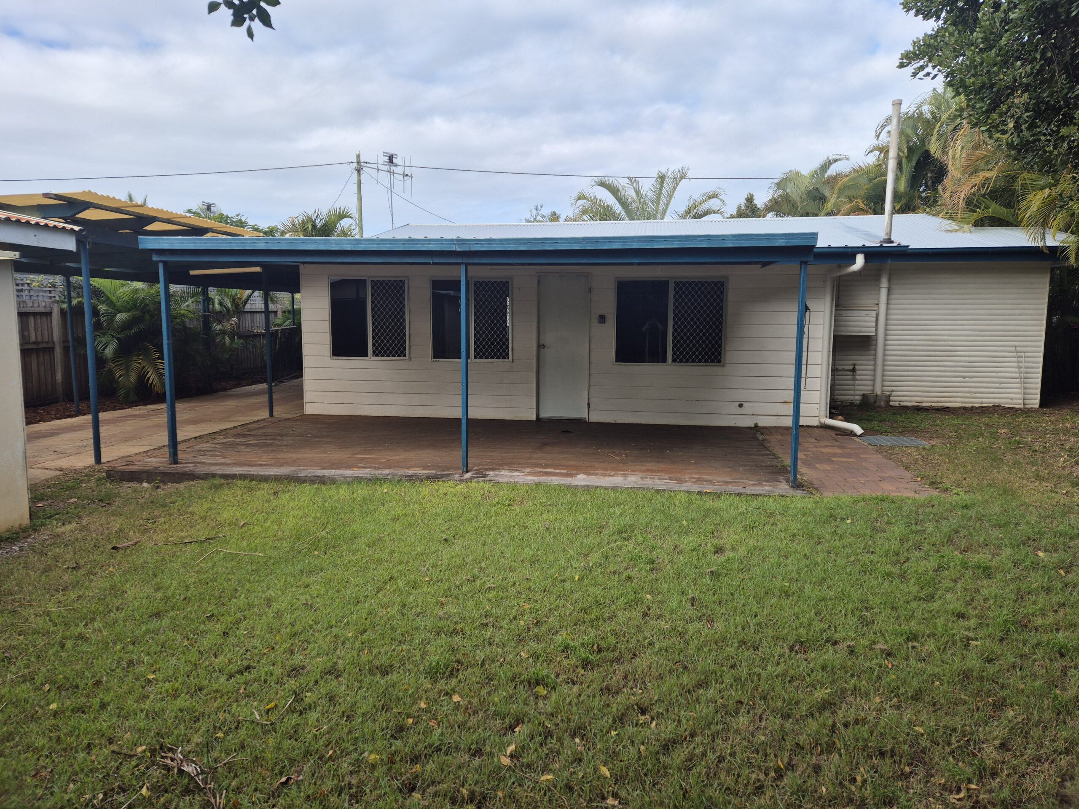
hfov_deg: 73.9
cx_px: 540
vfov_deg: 58.9
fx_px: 717
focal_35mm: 23
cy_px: 404
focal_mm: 5.4
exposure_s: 1/624
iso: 25
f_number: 1.8
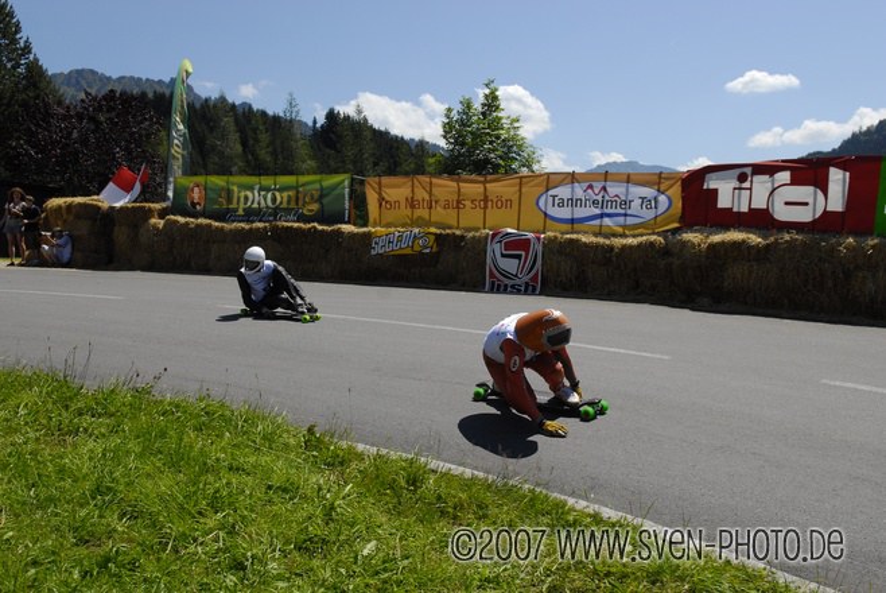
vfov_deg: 38.4
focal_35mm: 34
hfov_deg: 55.1
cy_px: 296
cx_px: 443
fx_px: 850
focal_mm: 23
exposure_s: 1/1000
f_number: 7.1
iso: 320
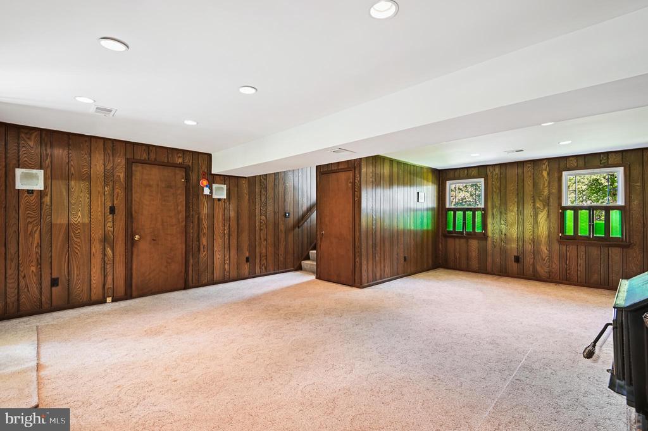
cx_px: 324
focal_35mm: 16
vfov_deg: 73.7
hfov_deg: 96.8
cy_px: 216
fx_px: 288
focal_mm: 16
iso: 100
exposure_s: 1/1.25
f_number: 8
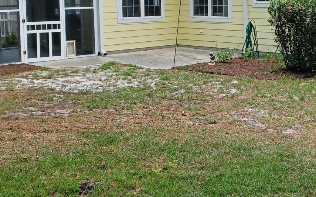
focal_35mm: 62
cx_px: 230
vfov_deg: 20.8
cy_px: 46
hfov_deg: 32.5
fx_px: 534
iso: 32
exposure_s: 1/238
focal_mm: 4.6
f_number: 1.8
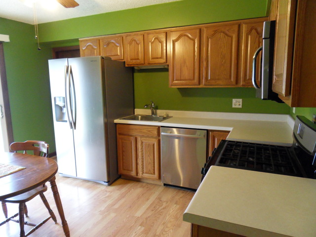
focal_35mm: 24
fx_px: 219
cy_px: 118
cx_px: 158
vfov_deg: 56.8
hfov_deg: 71.6
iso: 400
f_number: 3.3
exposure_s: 1/30
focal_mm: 4.2
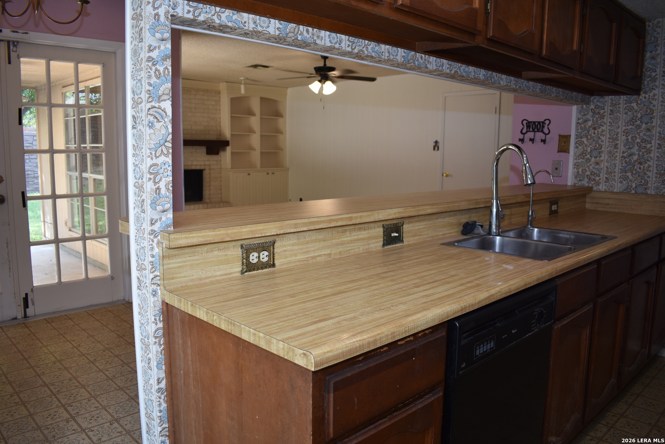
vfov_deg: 47.9
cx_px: 332
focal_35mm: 27
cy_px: 222
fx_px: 499
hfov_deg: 67.4
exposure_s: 1/60
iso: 220
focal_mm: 18
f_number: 4
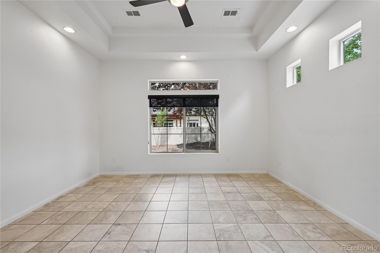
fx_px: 164
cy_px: 126
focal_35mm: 16
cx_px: 190
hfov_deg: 98.6
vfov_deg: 75.5
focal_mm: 15.5
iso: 400
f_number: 10
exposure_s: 1/80
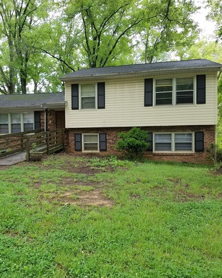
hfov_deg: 43.0
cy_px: 139
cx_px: 82
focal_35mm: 34
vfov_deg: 52.8
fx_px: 279
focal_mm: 4.2
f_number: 1.7
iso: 50
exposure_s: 1/200
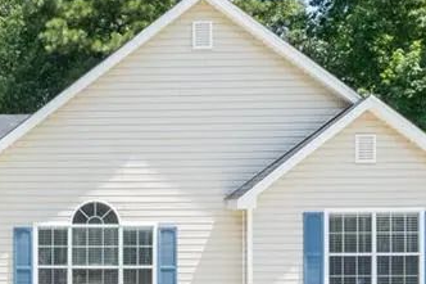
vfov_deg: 18.0
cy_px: 279
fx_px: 875
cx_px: -4
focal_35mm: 74
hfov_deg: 25.9
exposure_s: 1/80
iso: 100
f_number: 8
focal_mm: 16
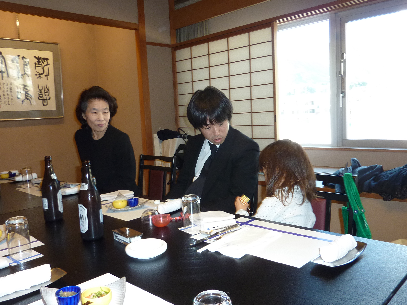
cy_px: 152
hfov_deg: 61.7
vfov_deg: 48.2
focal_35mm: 29
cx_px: 204
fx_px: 341
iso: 160
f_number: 3.3
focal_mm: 4.1
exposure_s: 1/30
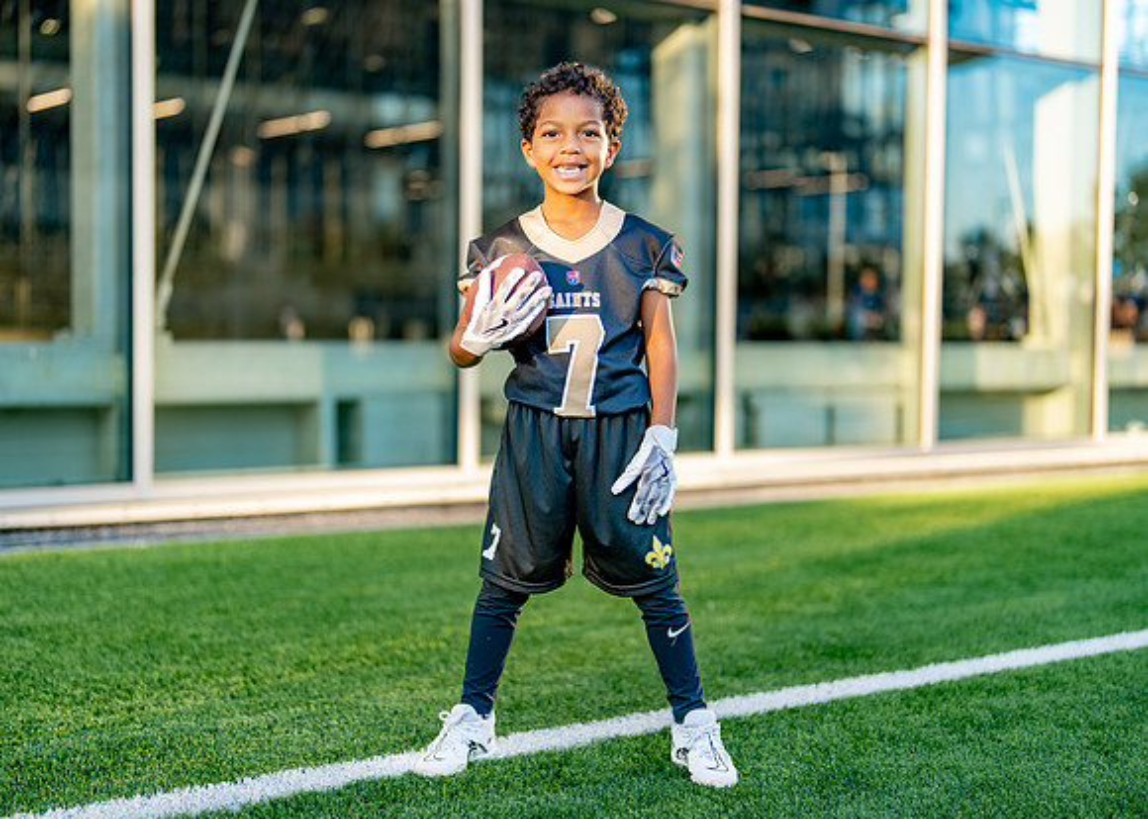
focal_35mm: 54
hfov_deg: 36.3
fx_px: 1748
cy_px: 413
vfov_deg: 26.4
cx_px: 576
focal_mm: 50
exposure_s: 1/1000
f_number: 1.2
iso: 200
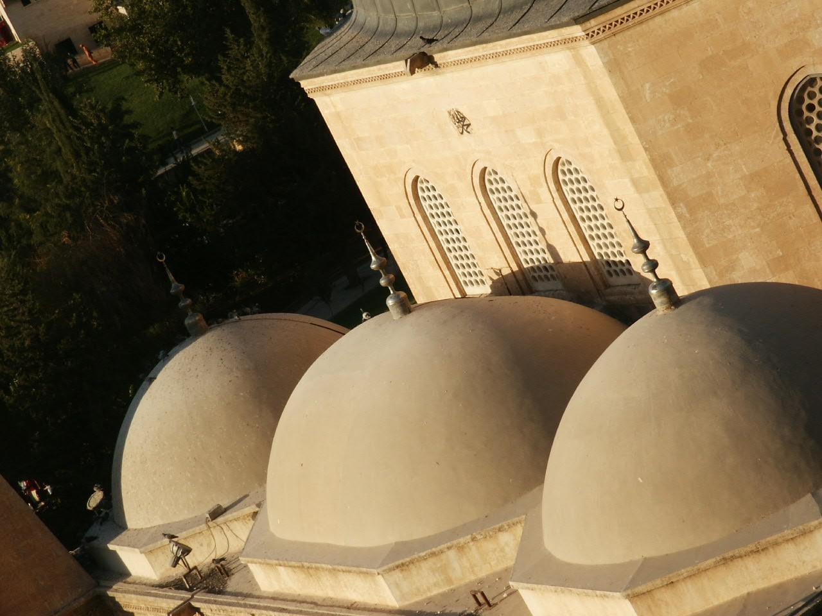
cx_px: 411
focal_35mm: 139
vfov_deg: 10.7
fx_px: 3301
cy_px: 308
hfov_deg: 14.2
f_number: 8
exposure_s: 1/125
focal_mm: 28.22
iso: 64
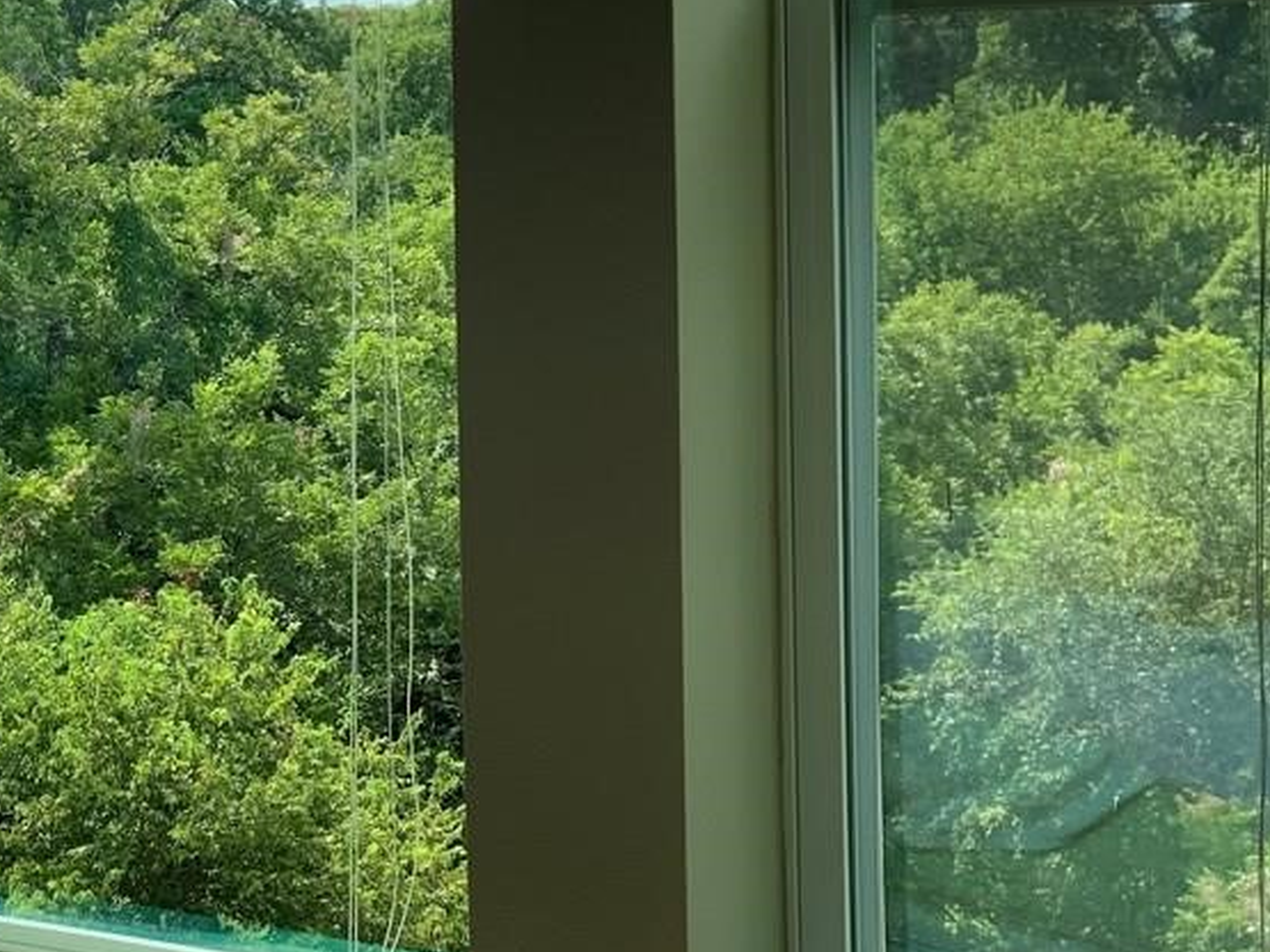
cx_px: 405
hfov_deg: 20.4
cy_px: 208
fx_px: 3521
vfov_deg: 15.3
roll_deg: +0.5
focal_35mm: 96
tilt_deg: -0.1
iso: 16
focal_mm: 6
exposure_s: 1/240
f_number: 2.4
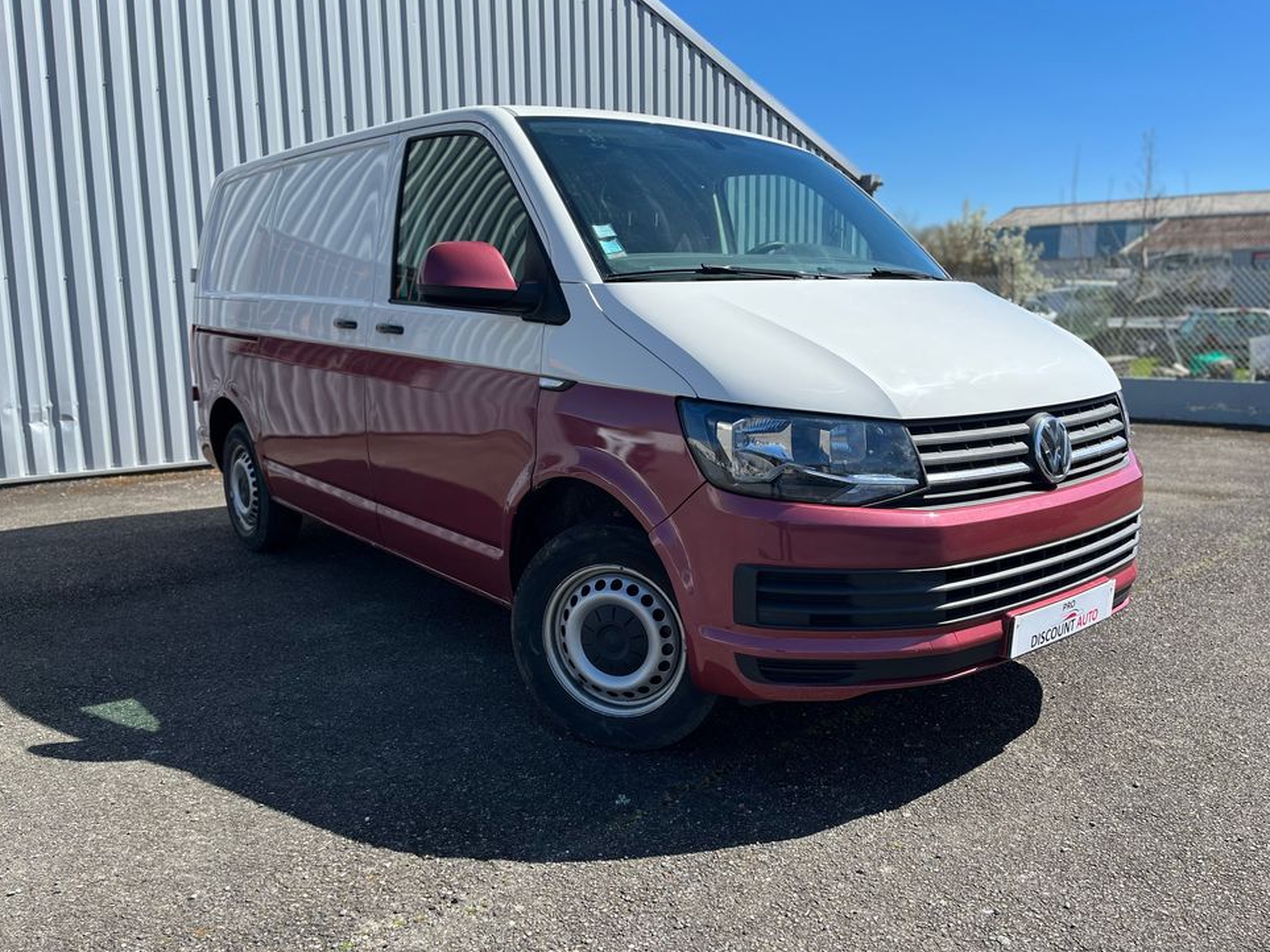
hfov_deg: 65.3
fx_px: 990
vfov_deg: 51.3
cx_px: 654
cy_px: 483
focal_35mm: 27
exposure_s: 1/2309
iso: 50
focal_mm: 5.1
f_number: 1.6
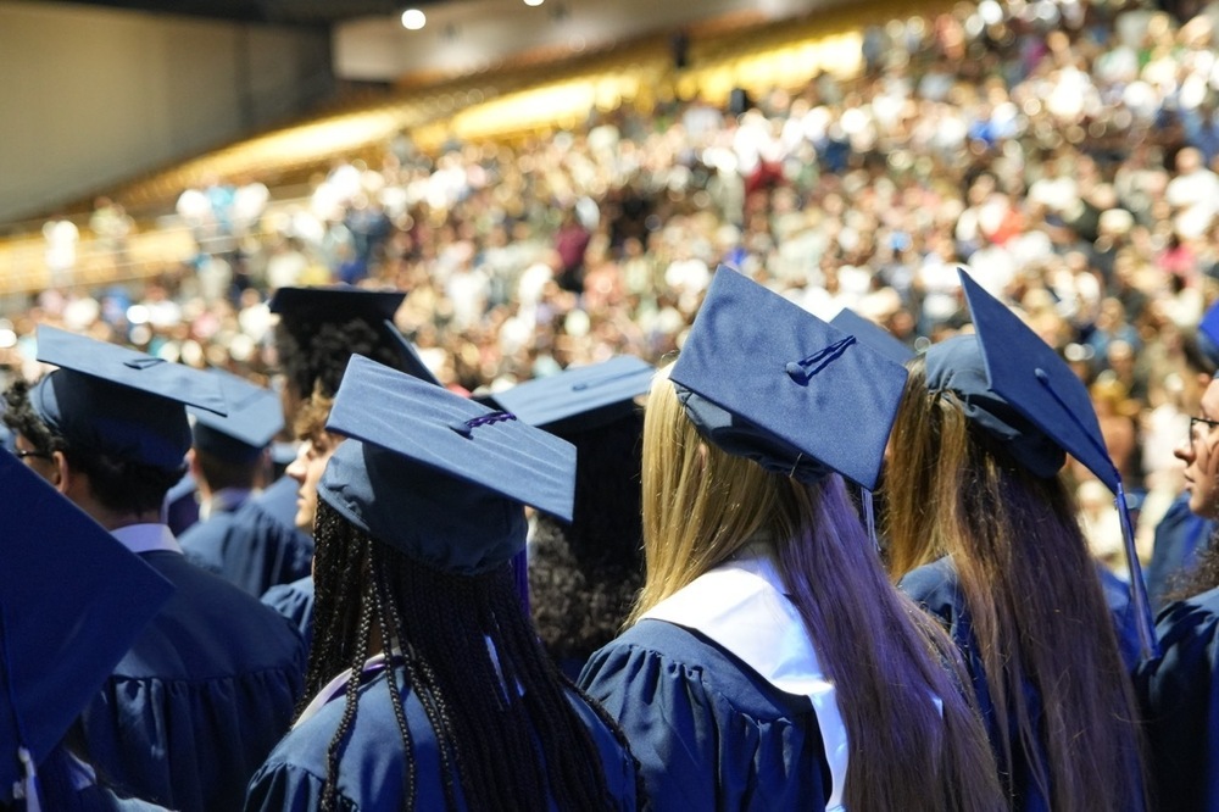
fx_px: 2894
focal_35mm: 86
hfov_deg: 23.8
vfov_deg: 16.0
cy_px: 406
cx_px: 610
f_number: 2.8
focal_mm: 57
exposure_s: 1/100
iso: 2500
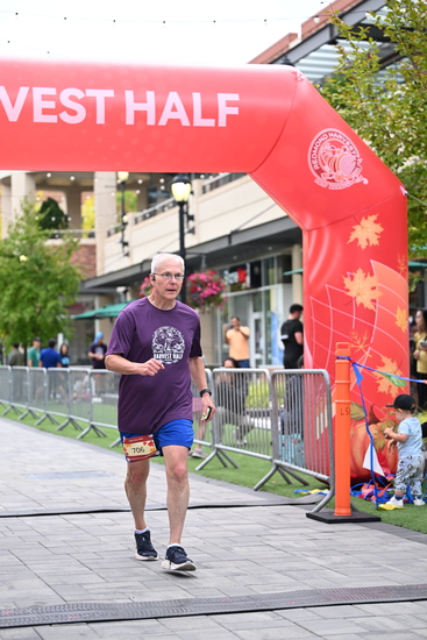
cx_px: 214
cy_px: 320
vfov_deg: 28.1
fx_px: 1280
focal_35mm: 72
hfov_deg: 18.9
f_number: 2.8
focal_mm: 72
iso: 800
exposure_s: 1/2000
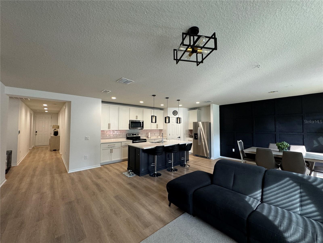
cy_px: 122
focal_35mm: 14
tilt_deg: +1.9
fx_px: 131
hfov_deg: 102.1
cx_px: 162
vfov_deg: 85.7
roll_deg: +0.5
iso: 200
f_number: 2.2
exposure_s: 1/120
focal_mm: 2.22
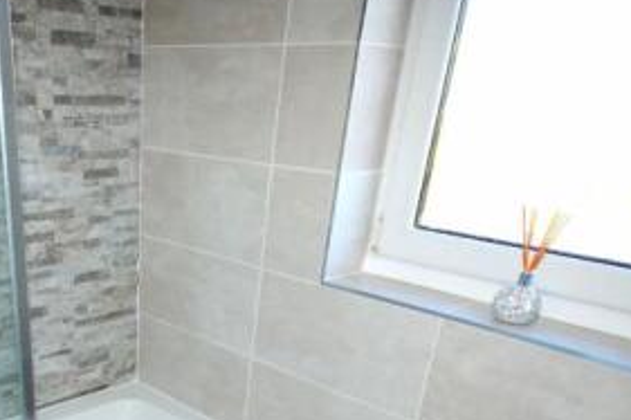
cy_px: 420
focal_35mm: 35
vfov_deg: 34.4
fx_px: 613
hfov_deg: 52.5
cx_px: 171
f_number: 4
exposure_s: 1/60
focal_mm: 10
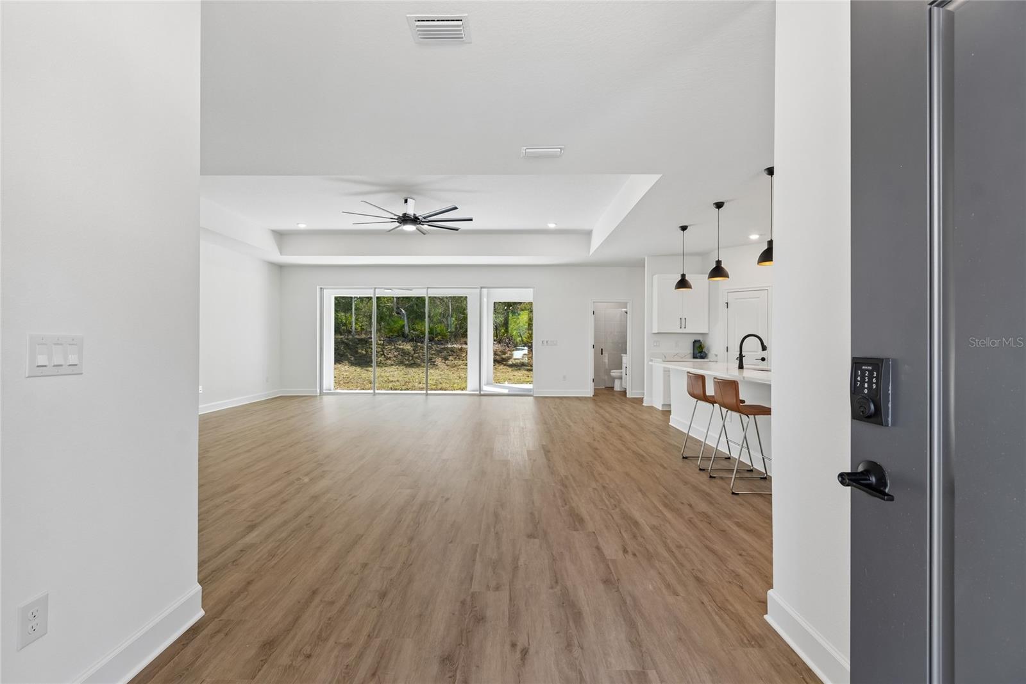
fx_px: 427
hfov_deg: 100.4
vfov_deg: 77.3
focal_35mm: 15
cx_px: 513
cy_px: 342
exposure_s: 1/8
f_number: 7.1
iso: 100
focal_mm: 10
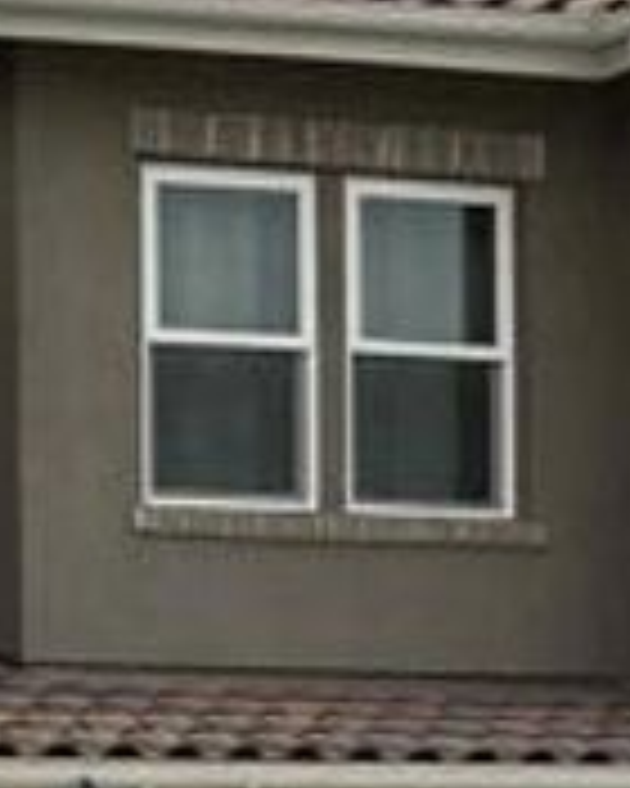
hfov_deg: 6.6
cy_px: 1187
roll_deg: +0.4
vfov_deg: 8.8
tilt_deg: +1.8
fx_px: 4964
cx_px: -1282
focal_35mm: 213
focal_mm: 3.99
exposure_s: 1/2525
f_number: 1.8
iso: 20
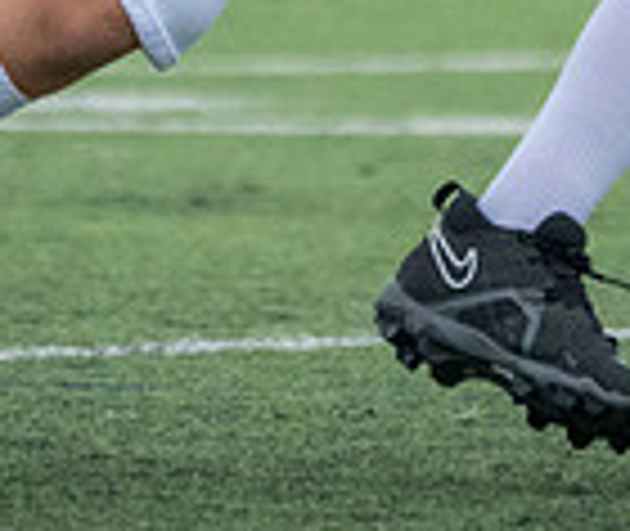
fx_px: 46899
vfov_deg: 0.6
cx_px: 407
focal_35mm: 2463
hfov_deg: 0.8
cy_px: -663
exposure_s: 1/1250
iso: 5000
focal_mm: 388
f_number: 5.6
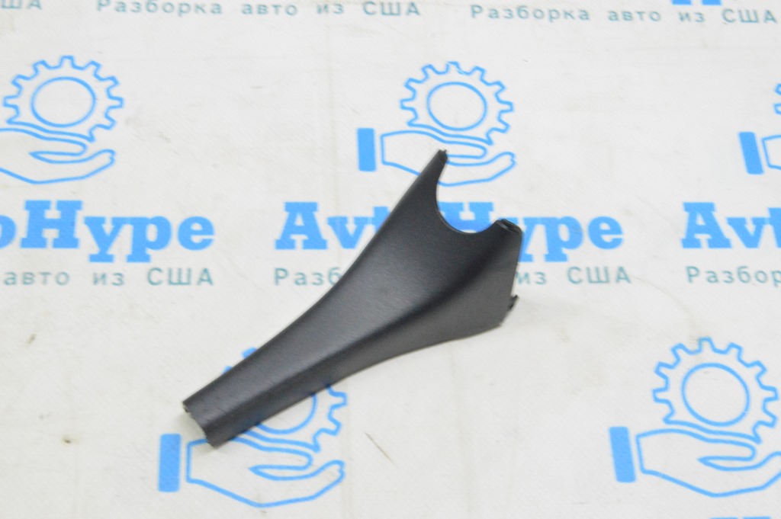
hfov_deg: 33.4
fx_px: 1301
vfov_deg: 22.6
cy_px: 260
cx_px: 390
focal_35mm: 60
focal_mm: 40
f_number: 20
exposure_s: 1/15
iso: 6400
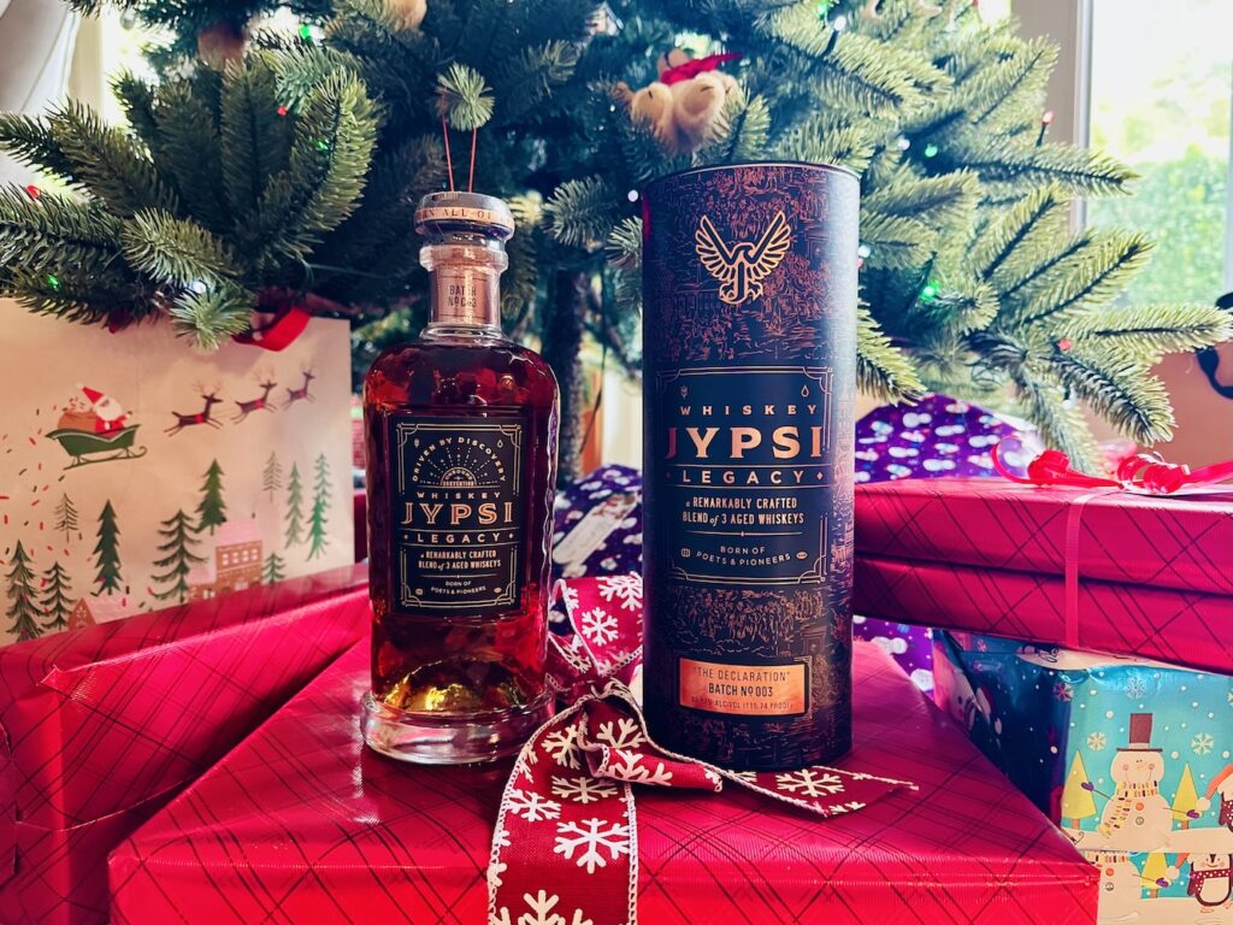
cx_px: 616
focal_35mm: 24
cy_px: 462
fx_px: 855
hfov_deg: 71.6
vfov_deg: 56.8
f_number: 1.78
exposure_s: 1/60
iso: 640
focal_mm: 6.86
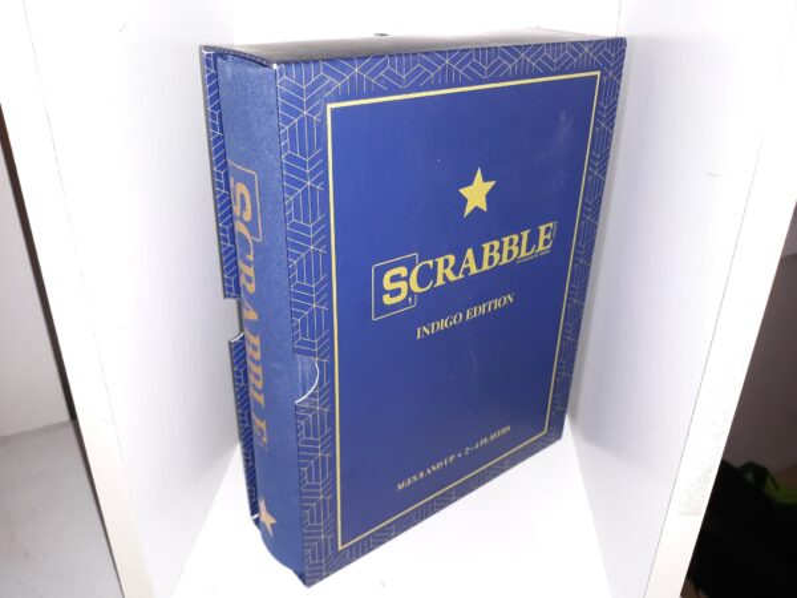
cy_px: 299
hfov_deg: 63.4
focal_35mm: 28
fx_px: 645
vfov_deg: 49.7
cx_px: 398
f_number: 1.7
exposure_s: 1/40
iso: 64
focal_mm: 3.7
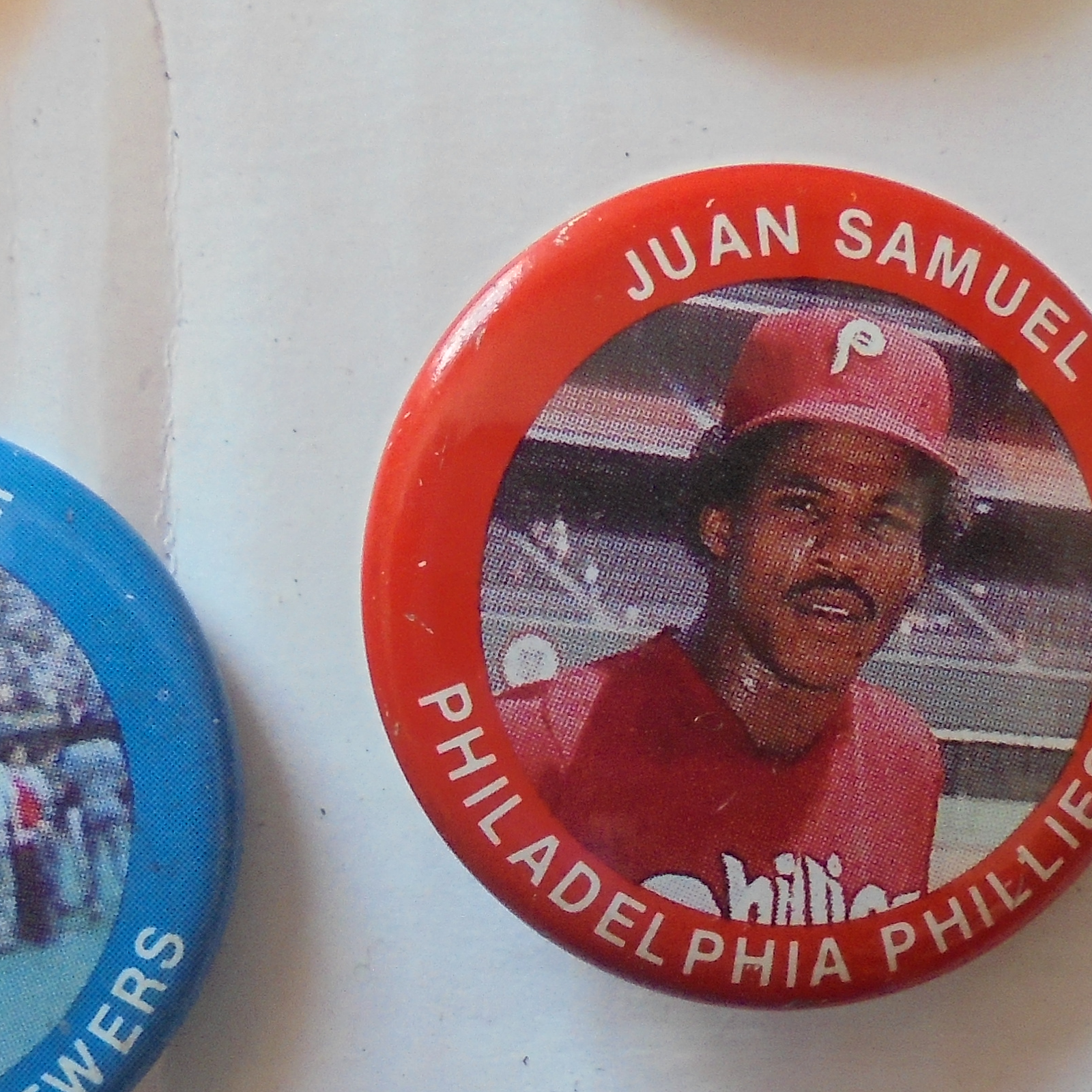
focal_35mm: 74
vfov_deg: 23.3
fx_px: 2641
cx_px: 490
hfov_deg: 23.4
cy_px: 659
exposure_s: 1/30
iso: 250
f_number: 3.5
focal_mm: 4.6
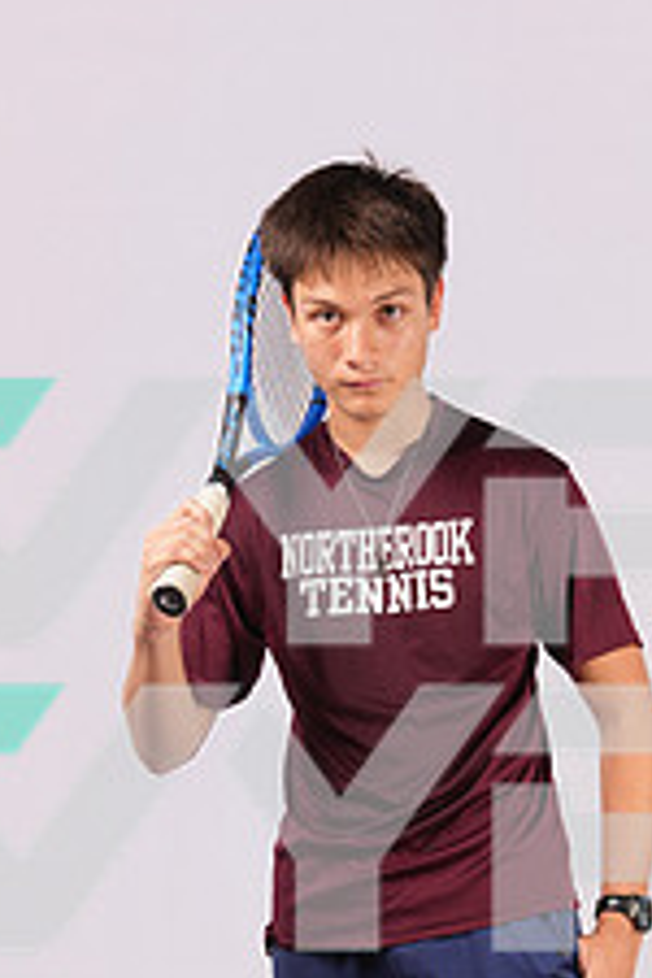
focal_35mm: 68
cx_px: 443
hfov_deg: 19.9
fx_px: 1847
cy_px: 822
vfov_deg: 28.8
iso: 160
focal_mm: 34
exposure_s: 1/125
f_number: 5.6
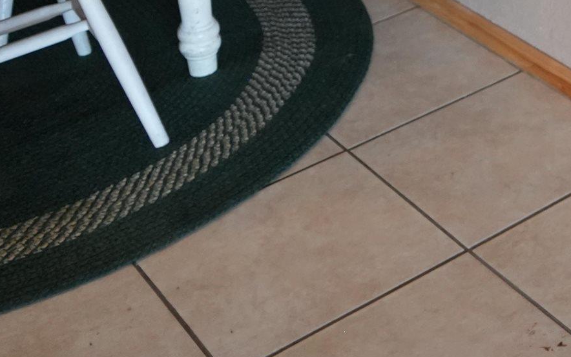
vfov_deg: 13.8
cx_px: 730
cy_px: -270
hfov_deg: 22.0
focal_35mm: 85
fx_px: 1323
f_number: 3.5
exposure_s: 1/160
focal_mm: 24
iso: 3200
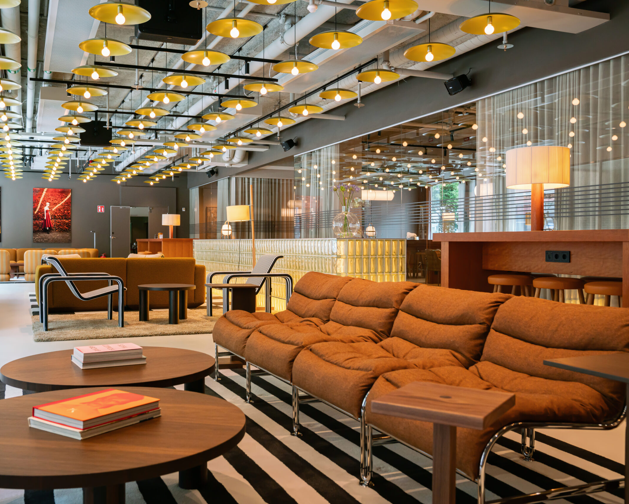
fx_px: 652
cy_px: 252
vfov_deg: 42.2
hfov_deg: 51.5
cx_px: 286
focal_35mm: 35
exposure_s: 1/30
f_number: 5.6
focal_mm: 31
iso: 500
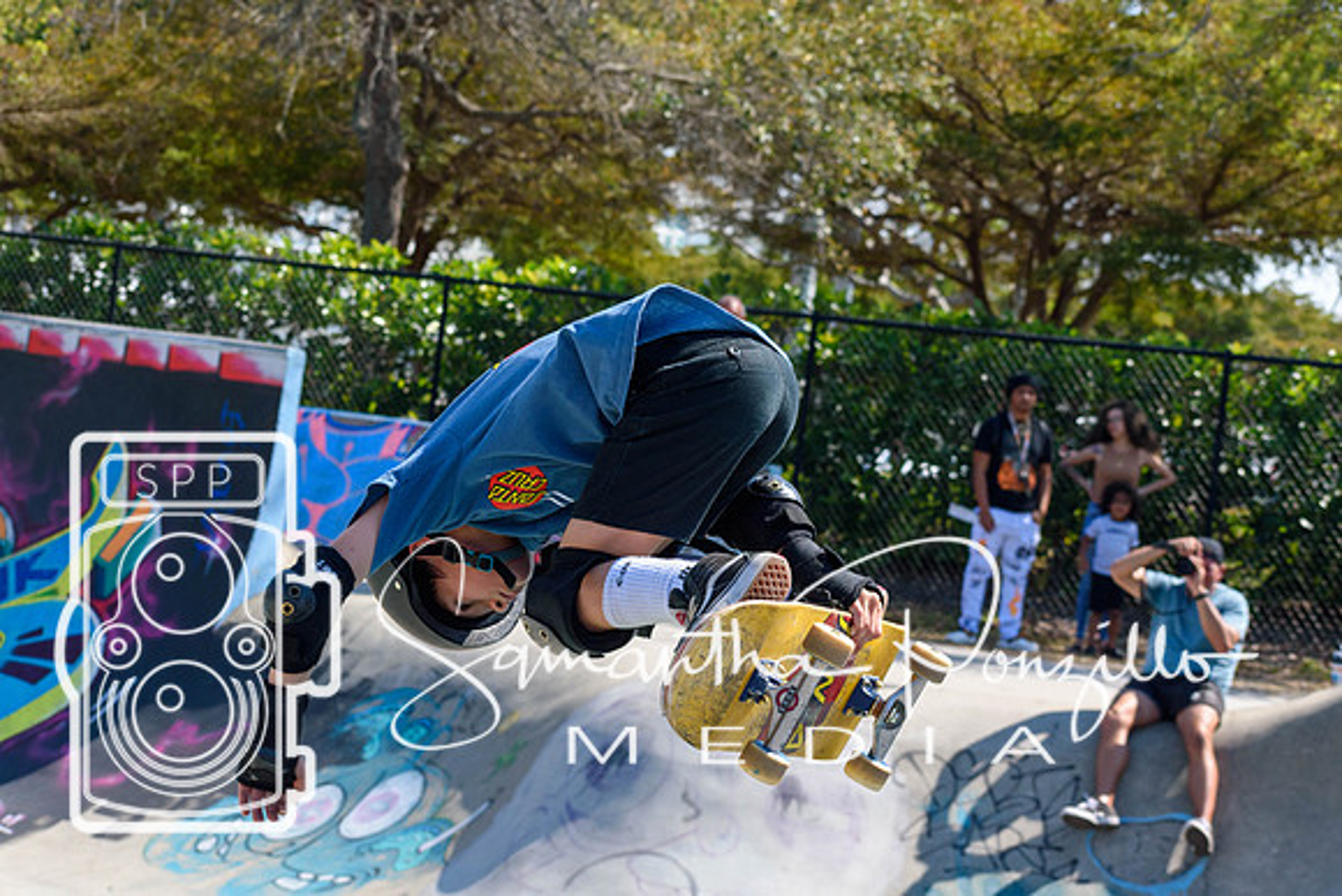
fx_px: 3915
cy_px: 448
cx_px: 671
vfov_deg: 13.0
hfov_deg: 19.5
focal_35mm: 105
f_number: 7.1
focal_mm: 70
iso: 200
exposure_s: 1/800
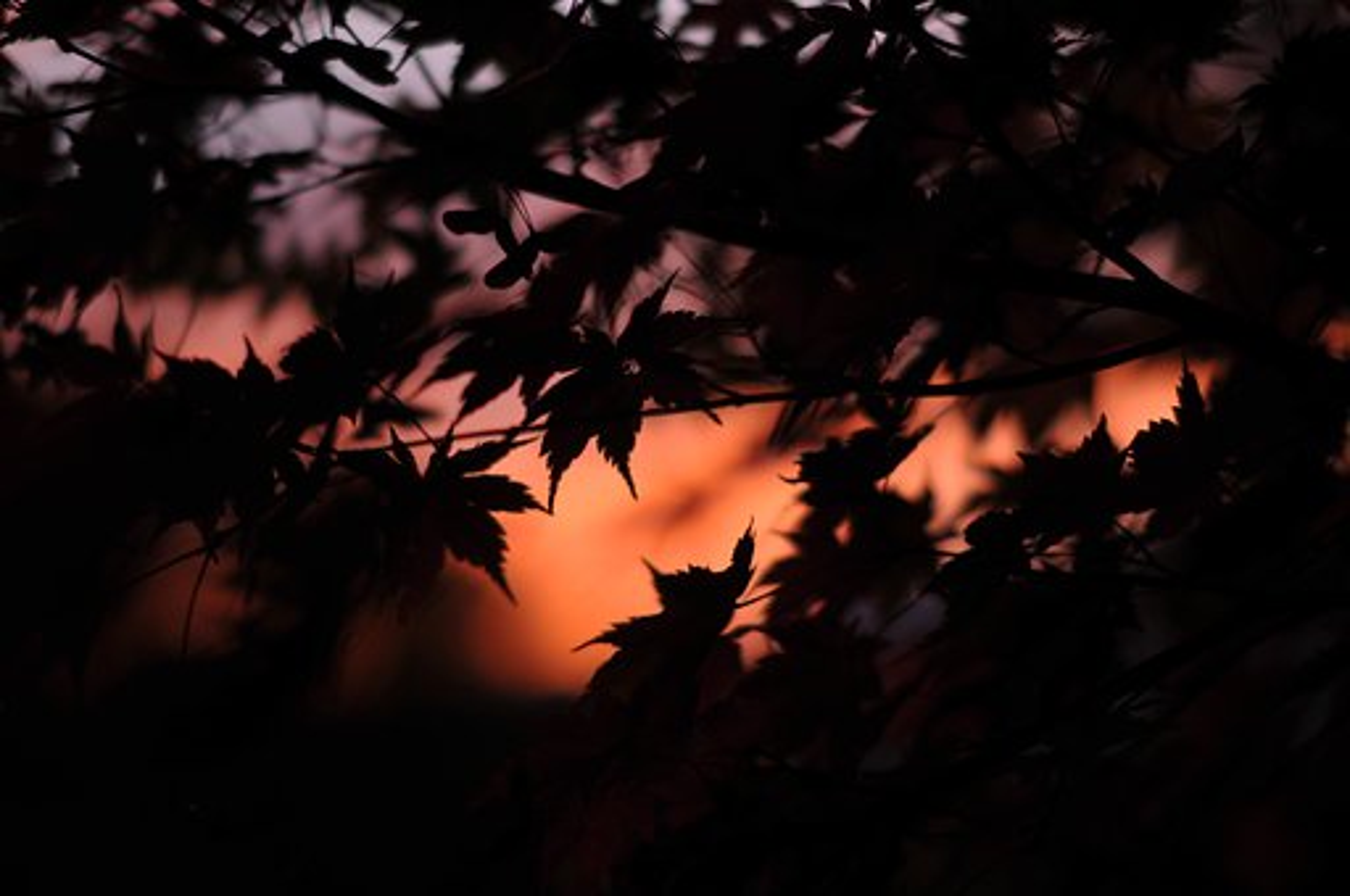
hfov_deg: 27.0
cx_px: 675
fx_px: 2809
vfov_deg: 18.1
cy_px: 448
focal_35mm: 75
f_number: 1.4
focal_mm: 50
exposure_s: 1/125
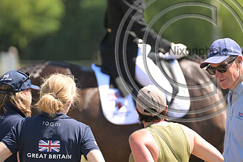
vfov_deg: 2.8
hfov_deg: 4.2
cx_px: 178
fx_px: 3321
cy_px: 42
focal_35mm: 492
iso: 640
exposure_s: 1/1250
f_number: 5
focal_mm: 300
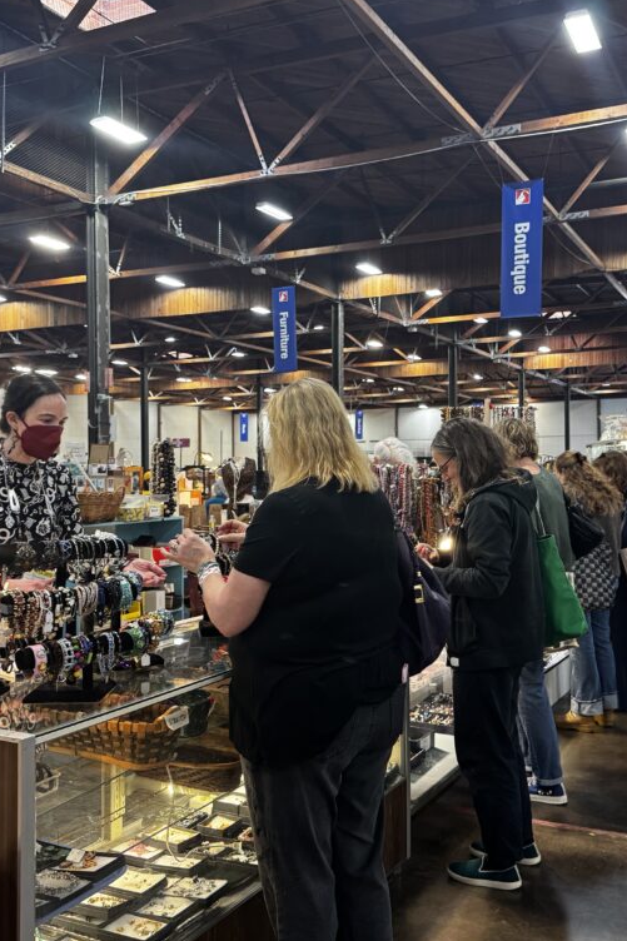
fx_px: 889
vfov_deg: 55.8
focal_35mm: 34
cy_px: 467
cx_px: 349
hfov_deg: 38.8
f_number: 1.78
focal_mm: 6.76
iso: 400
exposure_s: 1/60
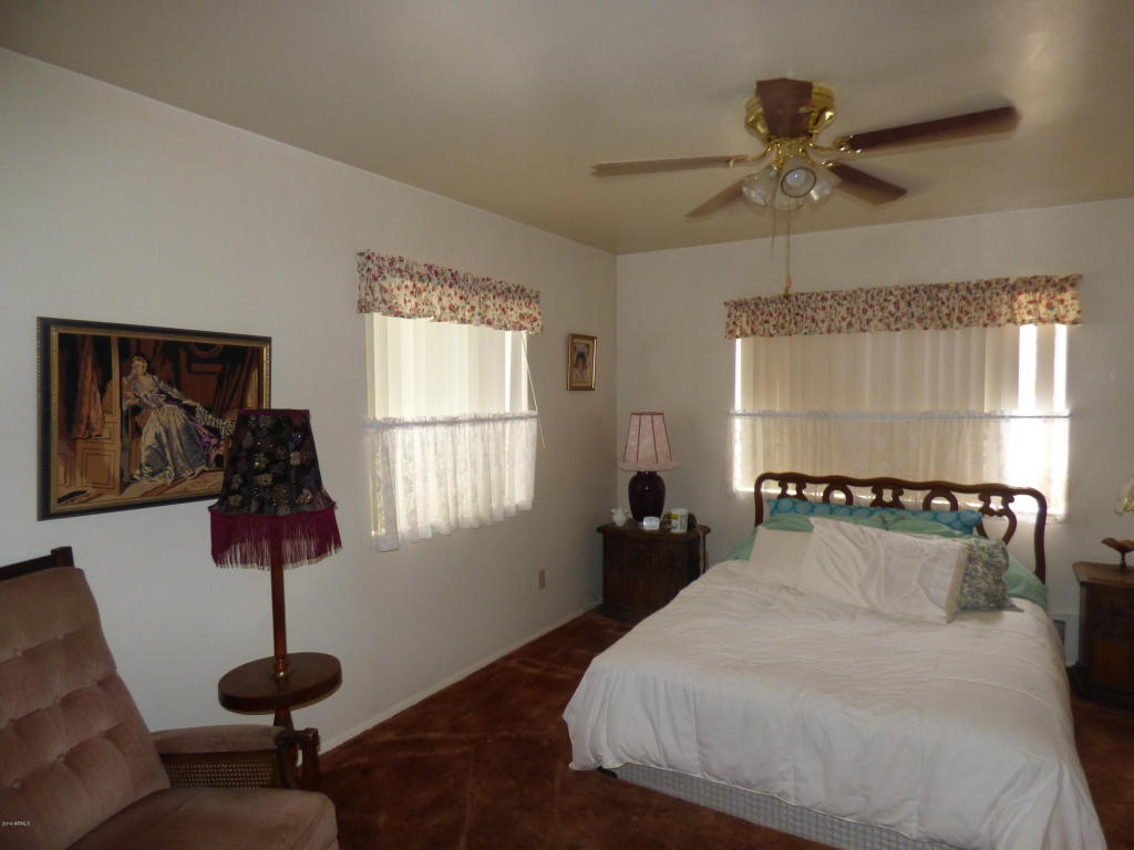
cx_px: 567
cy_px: 425
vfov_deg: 66.0
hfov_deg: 81.7
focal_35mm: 20
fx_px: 655
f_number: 2.8
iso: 320
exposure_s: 1/60
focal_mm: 3.58
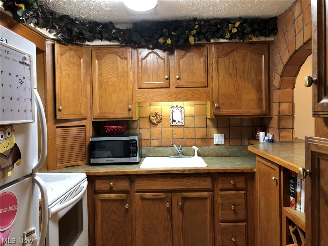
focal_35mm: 28
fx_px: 265
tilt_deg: -2.8
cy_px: 123
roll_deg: +1.4
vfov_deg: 49.7
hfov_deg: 63.4
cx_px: 164
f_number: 1.8
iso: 64
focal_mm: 4
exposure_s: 1/15
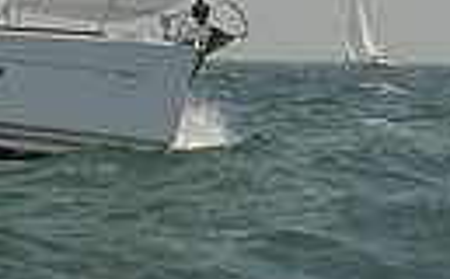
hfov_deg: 6.5
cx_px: -26
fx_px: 3940
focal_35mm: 322
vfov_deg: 3.9
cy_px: -677
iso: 200
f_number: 9
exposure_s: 1/1250
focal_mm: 70
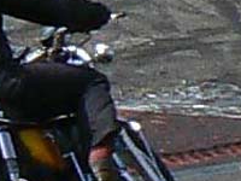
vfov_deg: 4.2
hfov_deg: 5.5
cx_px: -14
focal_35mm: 358
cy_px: 58
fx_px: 2492
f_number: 4
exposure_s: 1/1300
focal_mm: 21.6
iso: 100
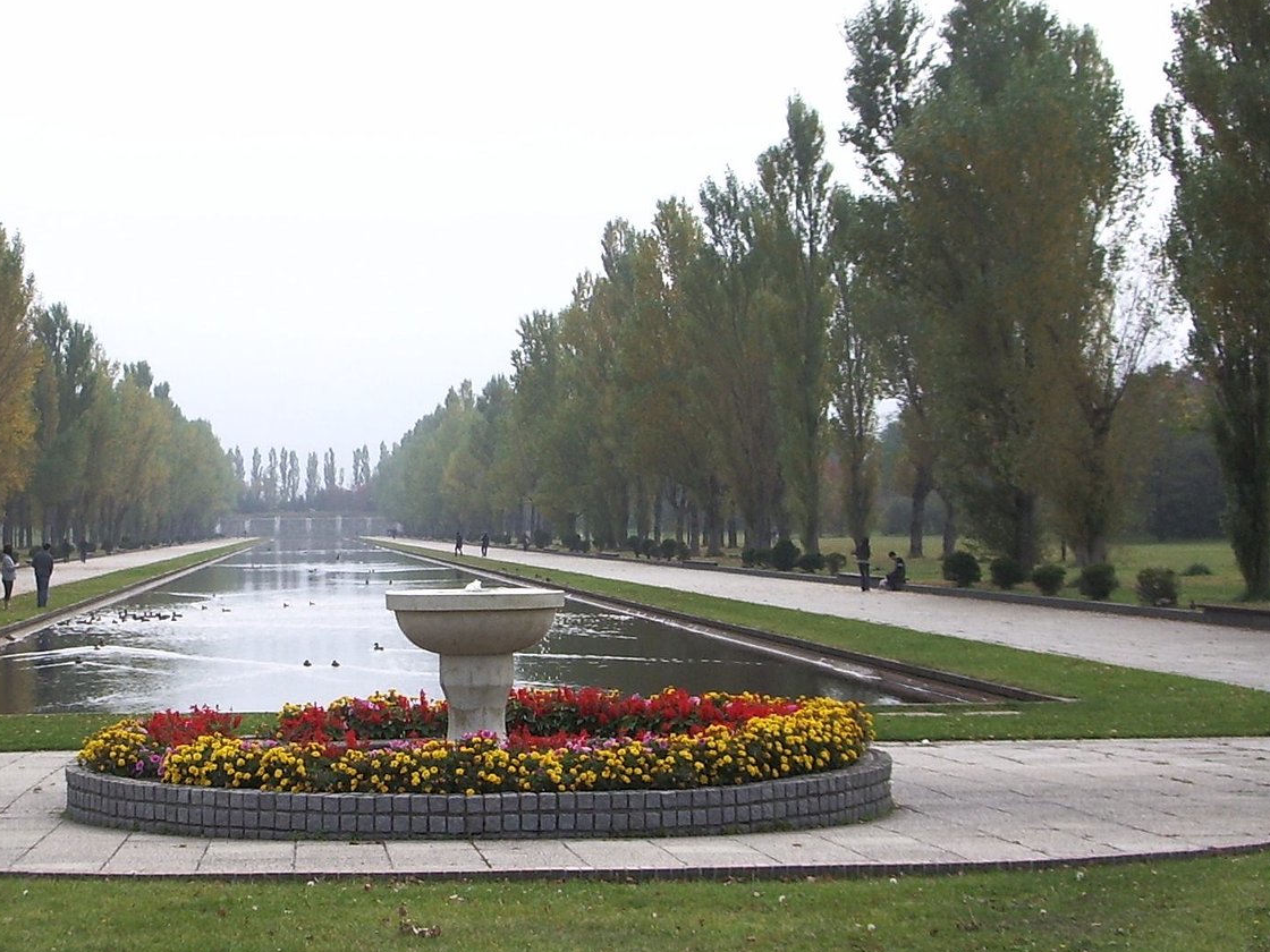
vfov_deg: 19.6
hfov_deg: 25.7
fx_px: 2752
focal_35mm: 75
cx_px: 315
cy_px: 458
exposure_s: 1/200
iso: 50
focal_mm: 6.8
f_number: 4.6
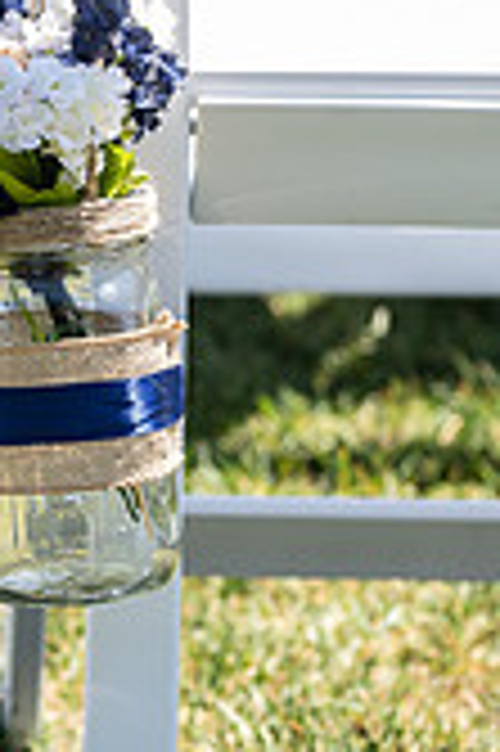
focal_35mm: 229
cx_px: 23
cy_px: 266
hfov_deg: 6.0
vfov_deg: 9.0
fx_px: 4780
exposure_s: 1/400
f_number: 4
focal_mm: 85
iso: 200
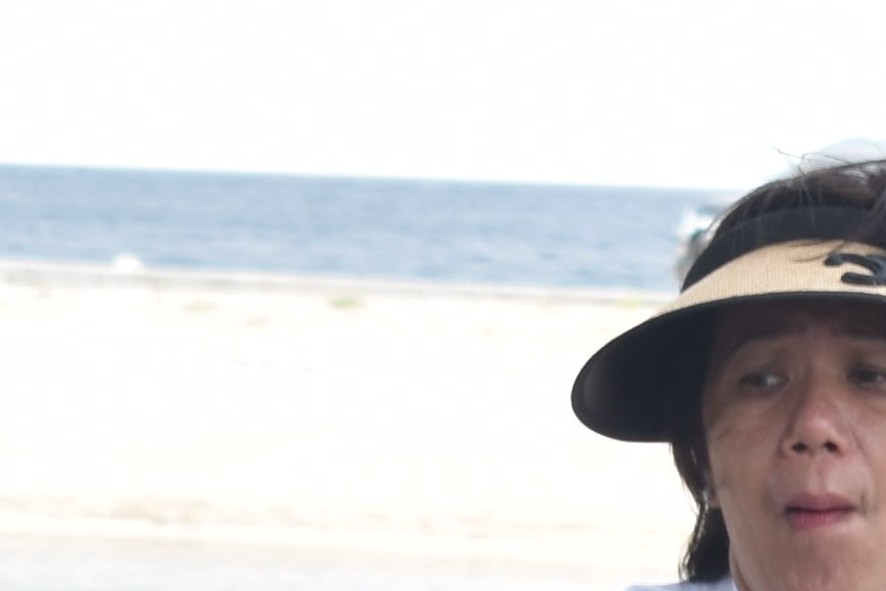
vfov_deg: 2.9
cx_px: 1361
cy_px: 859
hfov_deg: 4.3
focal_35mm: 476
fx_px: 11714
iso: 100
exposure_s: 1/100
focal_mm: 46
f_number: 5.6
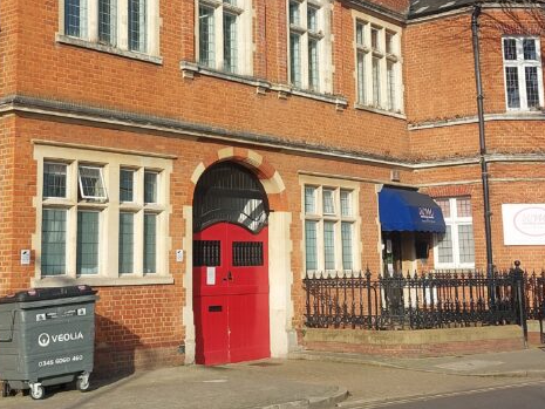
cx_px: 250
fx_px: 866
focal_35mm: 55
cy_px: 109
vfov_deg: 26.3
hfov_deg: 34.9
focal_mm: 5.23
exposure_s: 1/1193
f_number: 1.8
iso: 25
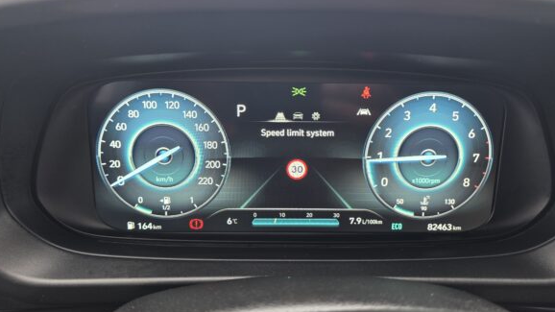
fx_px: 383
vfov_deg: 44.4
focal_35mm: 26
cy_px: 164
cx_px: 277
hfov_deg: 71.9
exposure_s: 1/50
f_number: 1.7
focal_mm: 6.3
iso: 100
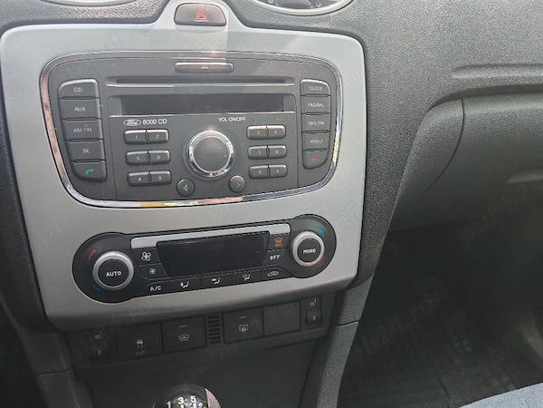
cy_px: 204
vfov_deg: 51.4
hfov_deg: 65.3
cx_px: 272
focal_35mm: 27
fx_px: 424
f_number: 1.9
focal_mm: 6.67
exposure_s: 1/60.2
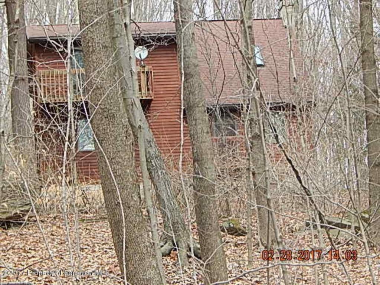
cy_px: 142
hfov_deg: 12.3
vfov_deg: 9.3
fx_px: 1756
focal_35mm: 160
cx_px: 190
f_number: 5.1
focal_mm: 28.7
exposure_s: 1/60
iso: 125
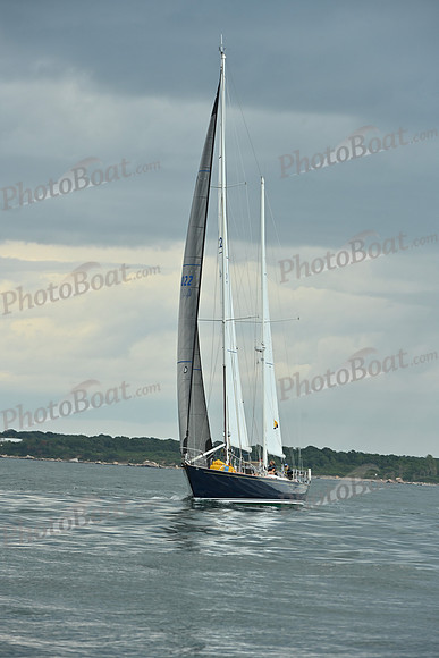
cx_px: 220
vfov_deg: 12.1
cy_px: 329
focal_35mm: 170
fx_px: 3107
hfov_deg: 8.1
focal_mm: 170
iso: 250
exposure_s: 1/640
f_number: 8
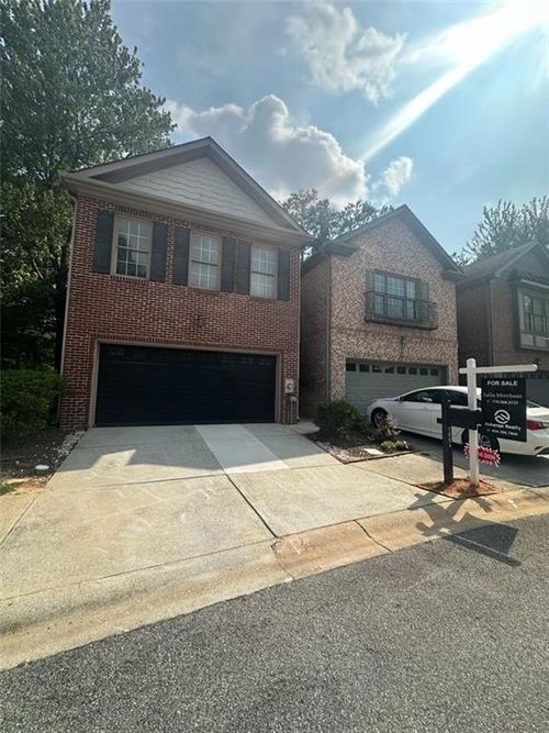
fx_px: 296
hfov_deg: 85.7
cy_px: 366
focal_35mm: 14
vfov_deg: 102.1
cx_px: 274
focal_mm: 2.22
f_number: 2.2
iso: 50
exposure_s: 1/1715
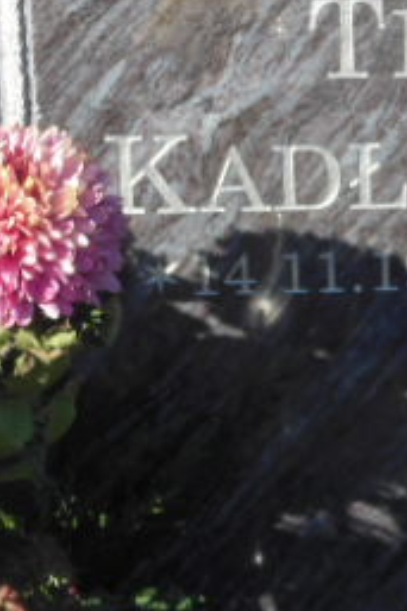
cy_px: 119
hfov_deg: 6.9
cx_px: 414
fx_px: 3345
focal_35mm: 197
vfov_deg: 10.4
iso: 125
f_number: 4.4
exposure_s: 1/400
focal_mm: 13.6
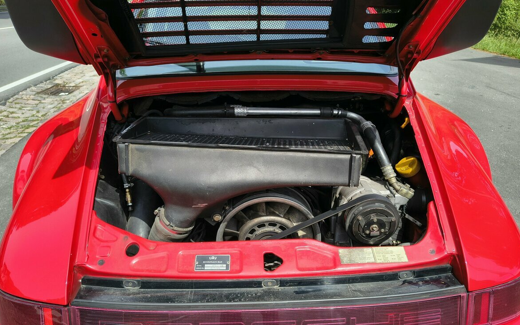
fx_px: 368
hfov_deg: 70.4
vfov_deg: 47.6
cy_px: 170
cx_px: 259
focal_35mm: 26
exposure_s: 1/1313
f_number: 1.8
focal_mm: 5.56
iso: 101
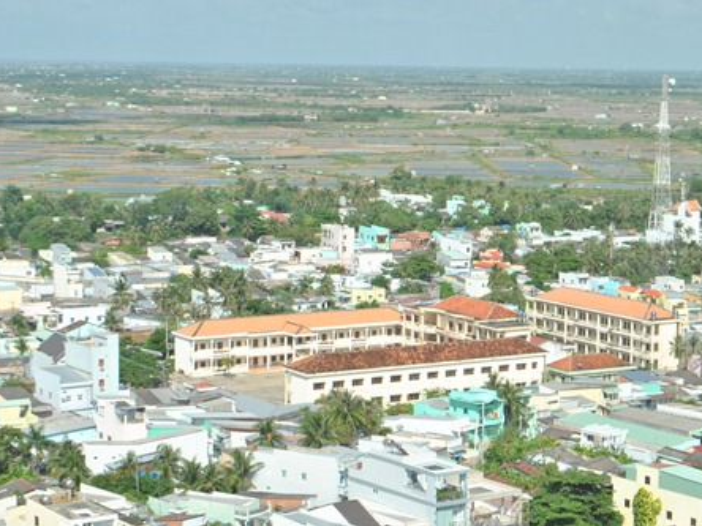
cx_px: 389
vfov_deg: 16.5
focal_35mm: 90
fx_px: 1816
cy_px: 263
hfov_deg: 21.9
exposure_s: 1/60
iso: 200
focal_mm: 55
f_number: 25
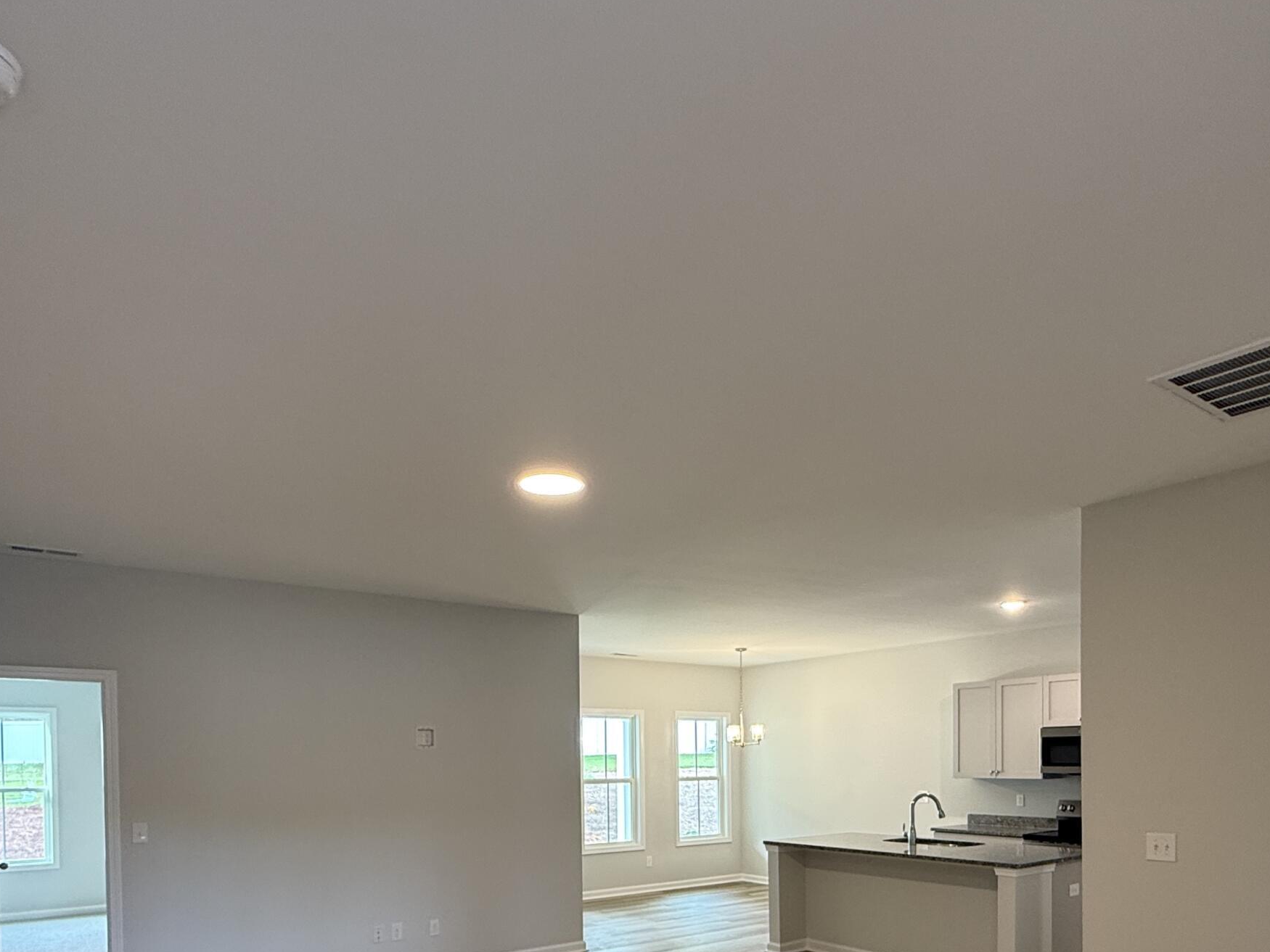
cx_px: 673
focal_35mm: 24
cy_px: 761
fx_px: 881
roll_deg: -0.4
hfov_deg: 71.5
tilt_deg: +0.6
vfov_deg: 53.1
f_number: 2.2
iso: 160
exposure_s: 1/30
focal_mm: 2.22
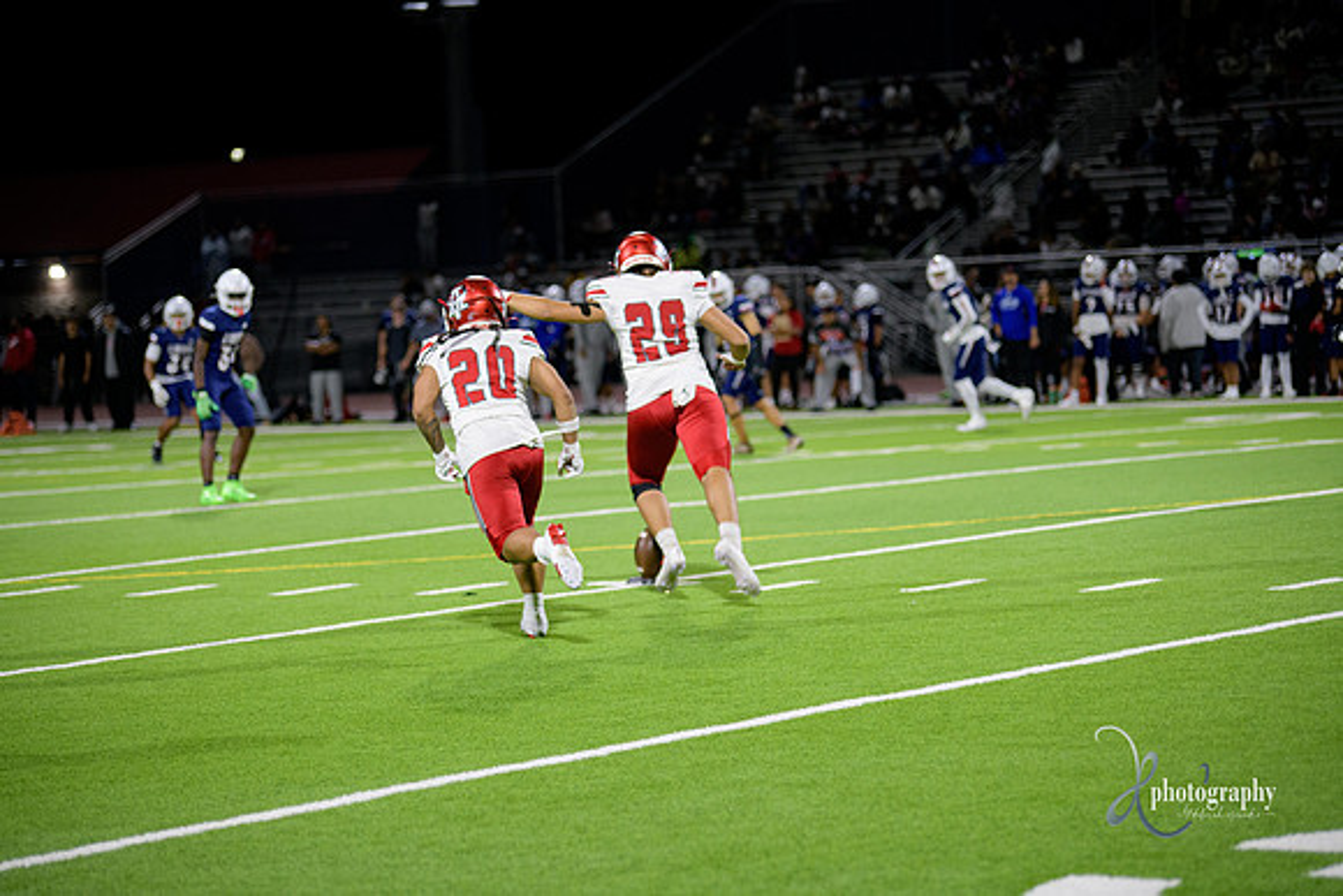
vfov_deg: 10.6
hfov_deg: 15.8
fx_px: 4851
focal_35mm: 130
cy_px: 448
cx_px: 672
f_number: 2.8
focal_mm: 130
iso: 2000
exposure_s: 1/320
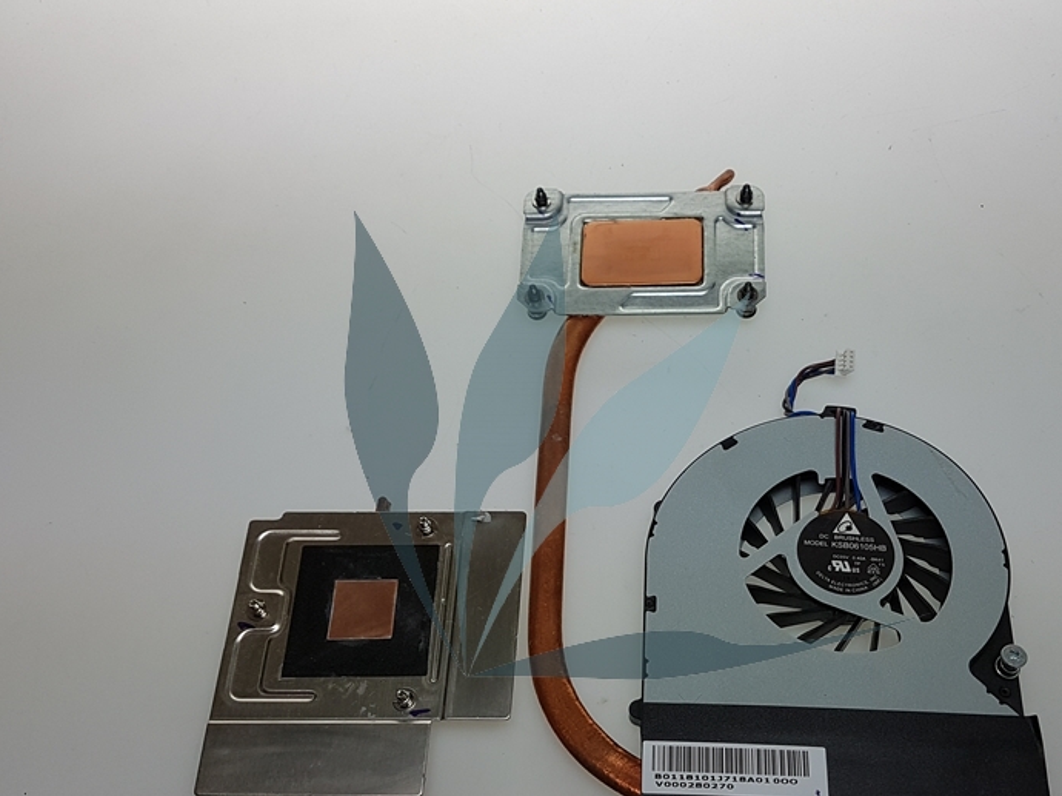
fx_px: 1165
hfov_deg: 48.8
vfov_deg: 37.5
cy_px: 482
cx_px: 620
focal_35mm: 38
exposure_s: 1/154
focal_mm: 4.2
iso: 40
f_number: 1.7
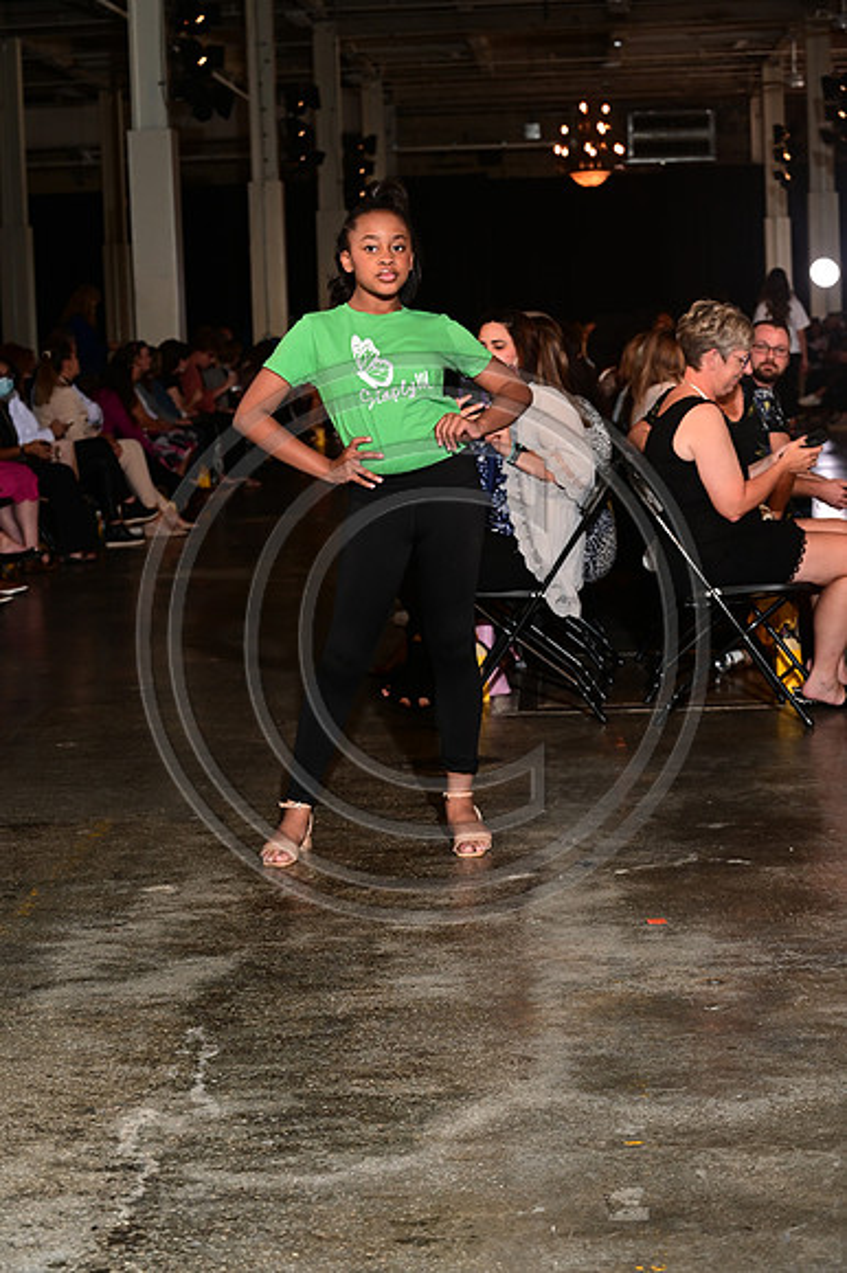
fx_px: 2473
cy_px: 636
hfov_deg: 19.4
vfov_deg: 28.9
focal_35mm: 70
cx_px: 424
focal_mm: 70
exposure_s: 1/125
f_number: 6.3
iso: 1000
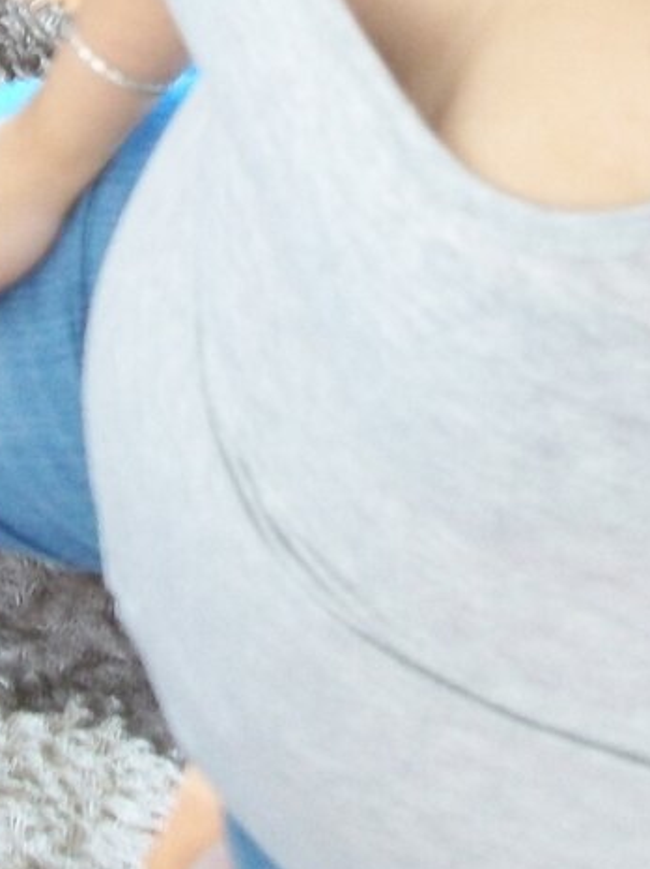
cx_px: 304
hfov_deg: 15.9
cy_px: -110
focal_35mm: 93
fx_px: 2332
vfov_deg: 20.1
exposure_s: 1/5
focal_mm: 6
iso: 240
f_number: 2.7
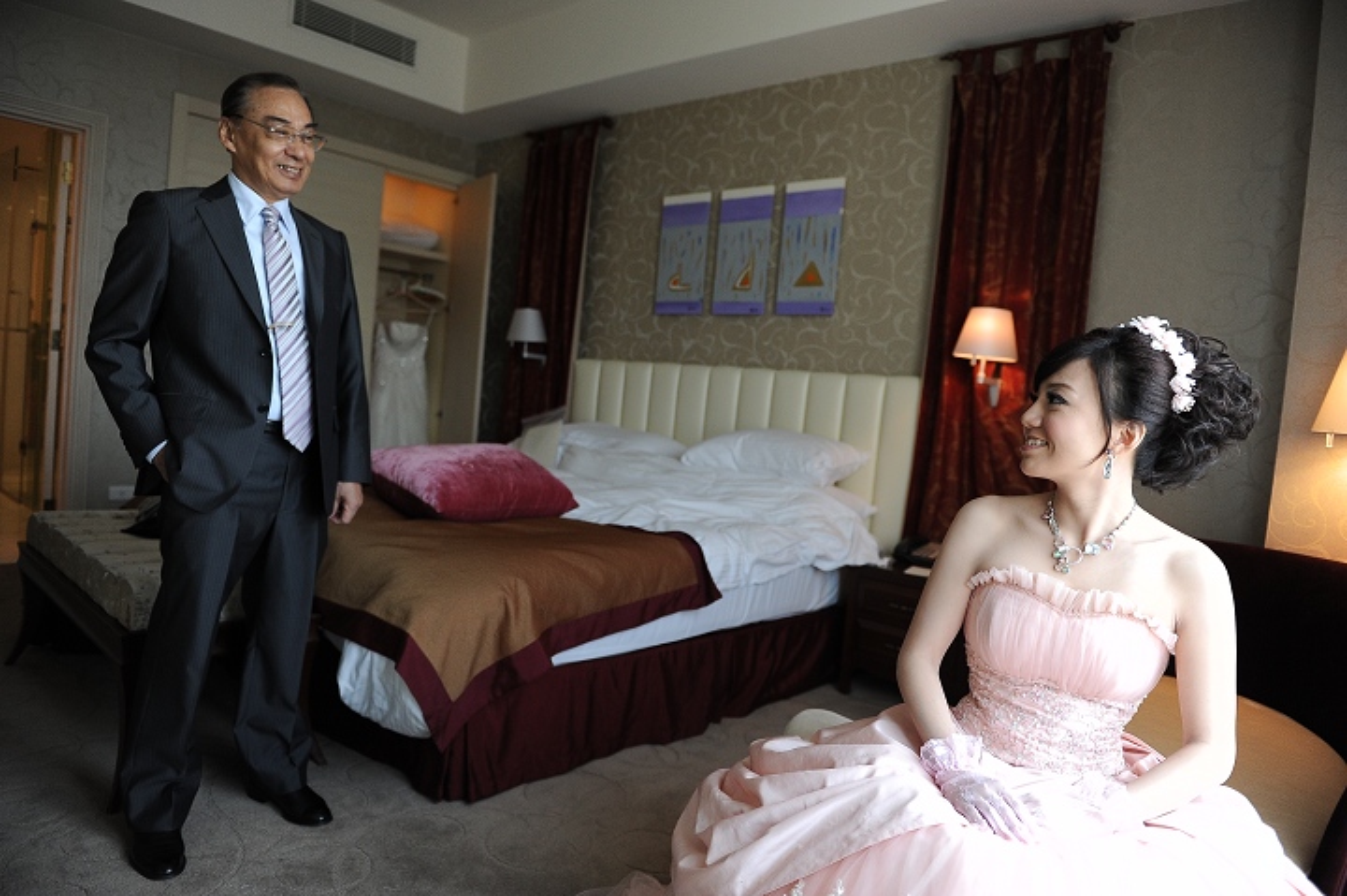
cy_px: 448
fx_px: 897
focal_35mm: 24
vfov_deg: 53.1
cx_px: 674
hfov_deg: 73.8
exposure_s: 1/800
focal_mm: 24
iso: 1250
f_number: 2.8
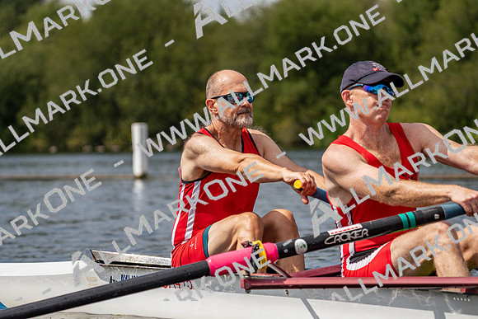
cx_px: 239
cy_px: 160
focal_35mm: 200
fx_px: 2656
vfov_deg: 6.9
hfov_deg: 10.3
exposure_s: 1/1600
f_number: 5.6
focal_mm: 200
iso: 160
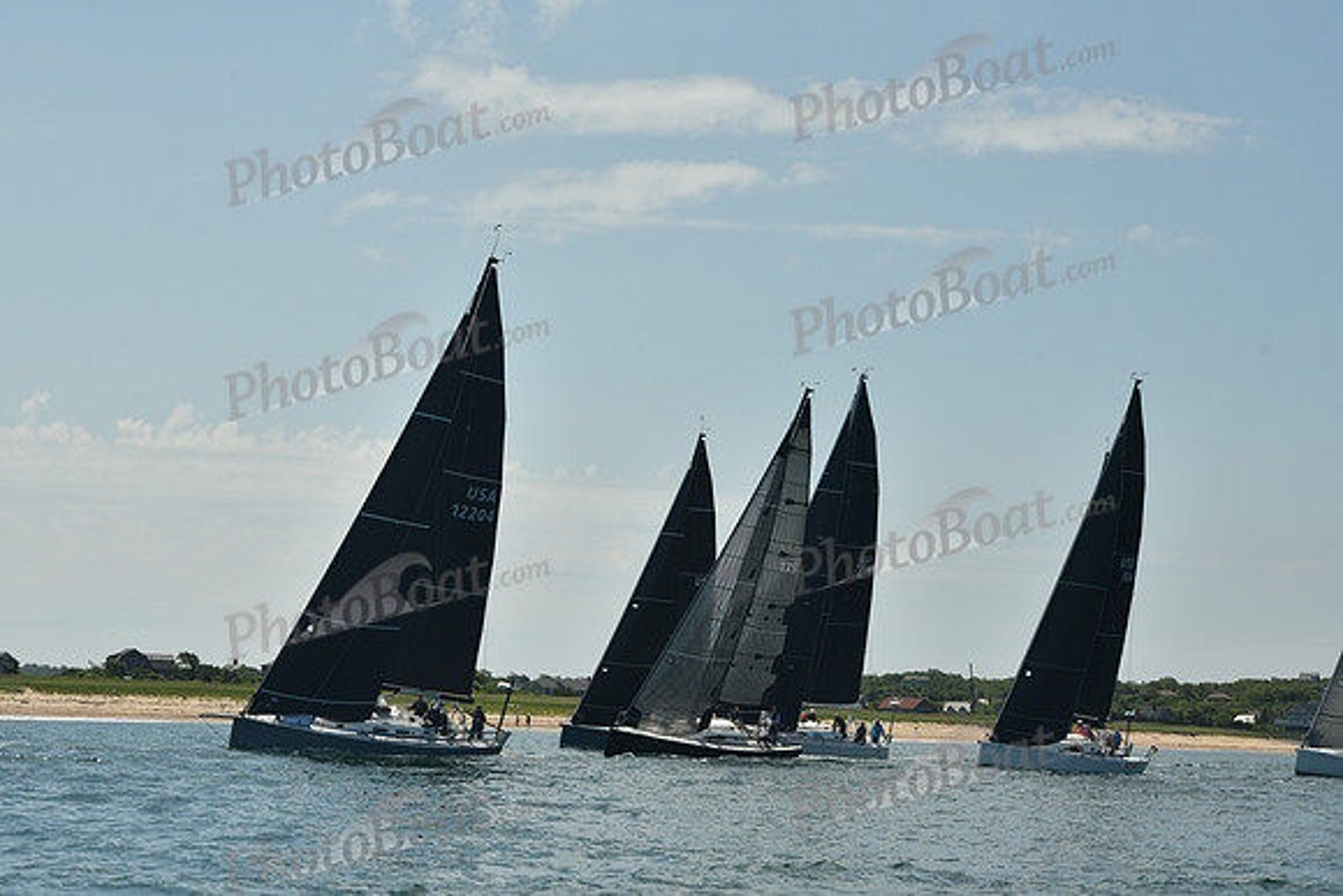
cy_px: 448
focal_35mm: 98
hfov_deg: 20.8
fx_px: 3657
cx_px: 672
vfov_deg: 14.0
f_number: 9
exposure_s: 1/640
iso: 320
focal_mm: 98
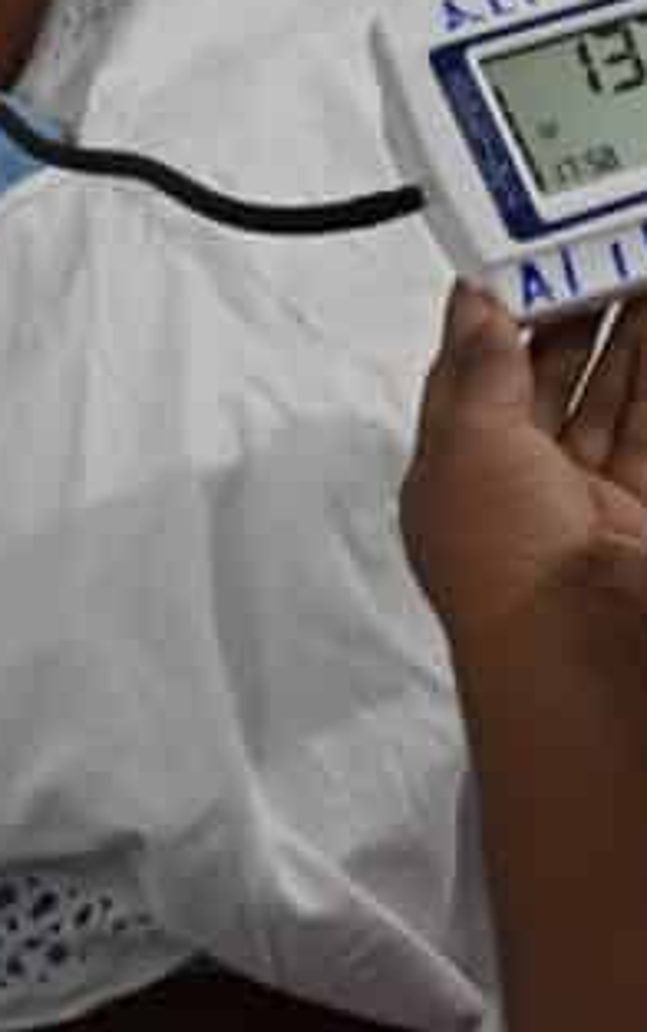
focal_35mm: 80
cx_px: 588
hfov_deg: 16.1
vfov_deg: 25.8
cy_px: 471
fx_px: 2254
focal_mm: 24
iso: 3200
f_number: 4
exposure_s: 1/80
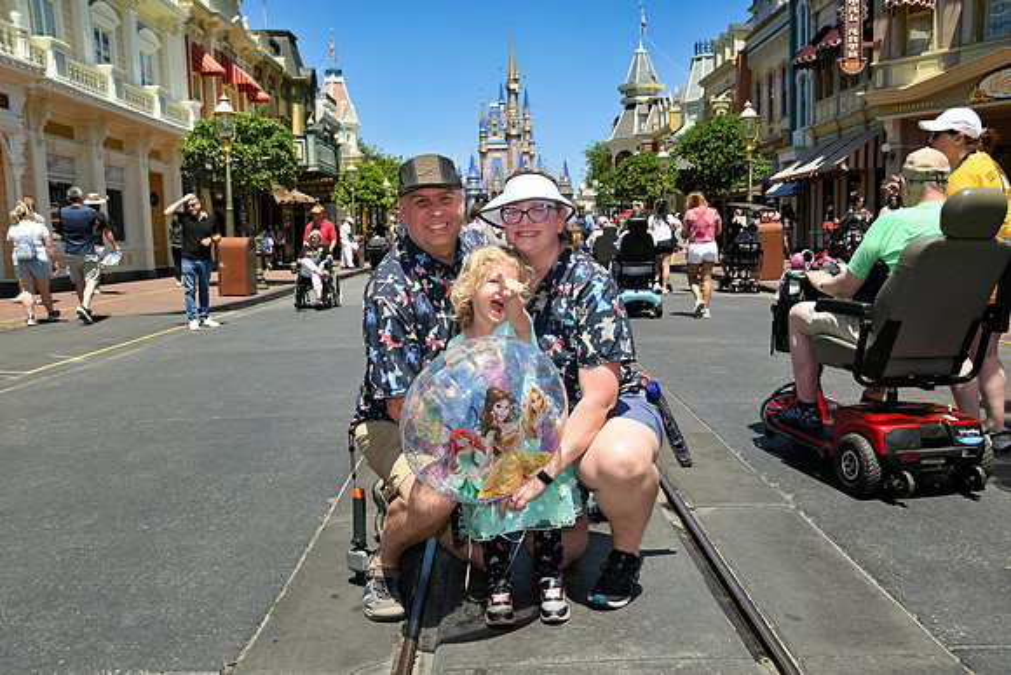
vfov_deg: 42.3
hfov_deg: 60.3
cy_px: 338
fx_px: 871
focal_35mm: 31
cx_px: 506
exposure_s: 1/250
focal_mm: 21
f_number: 9
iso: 100
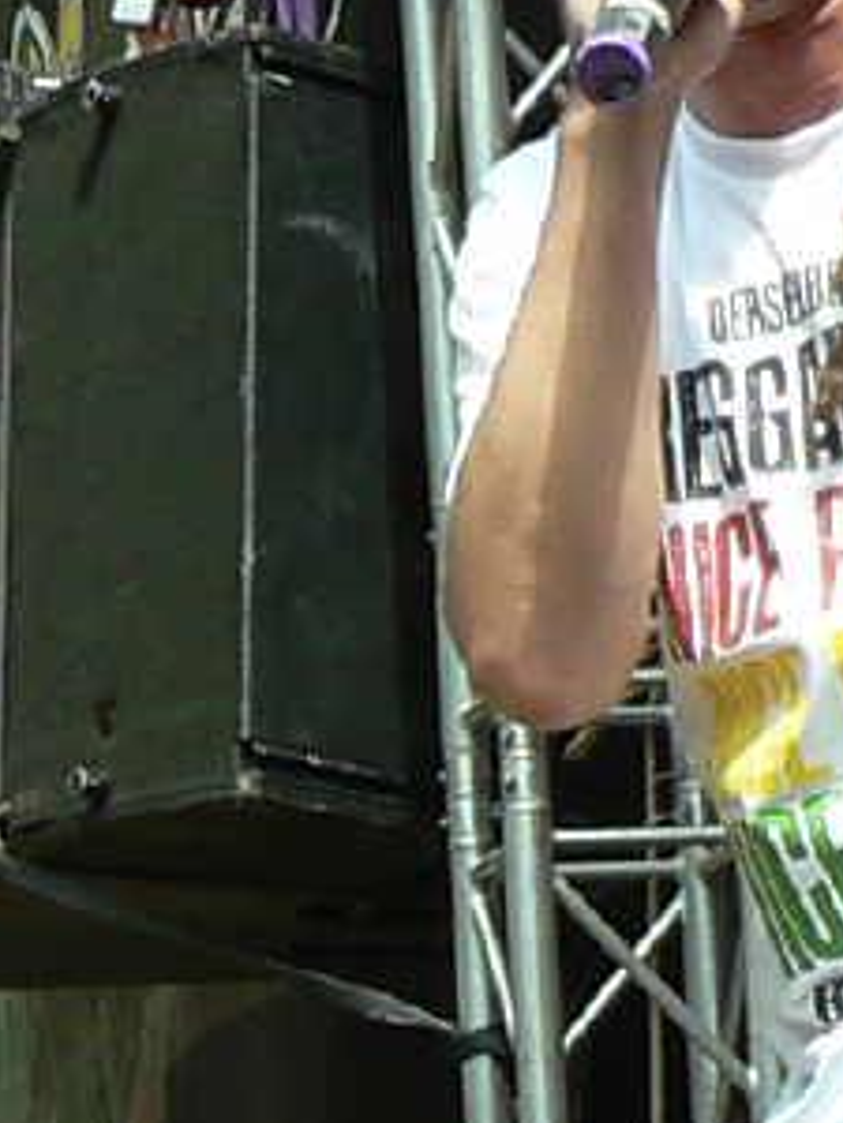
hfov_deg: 15.8
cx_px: 839
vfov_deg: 21.2
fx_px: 2987
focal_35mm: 92
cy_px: 386
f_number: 4
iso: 64
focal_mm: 7.9
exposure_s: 1/200
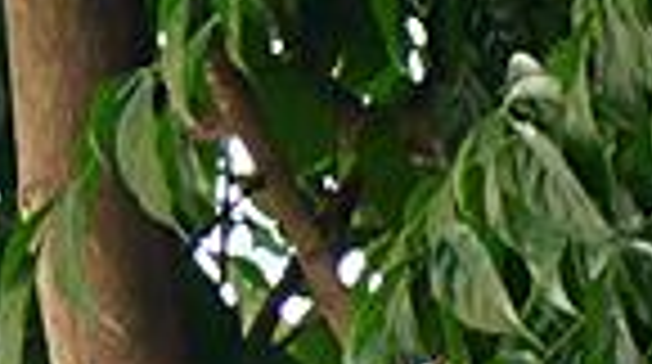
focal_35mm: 211
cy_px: 1252
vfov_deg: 5.3
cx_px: 1700
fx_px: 3642
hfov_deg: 9.0
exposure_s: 1/200
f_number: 3.5
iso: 200
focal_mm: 14
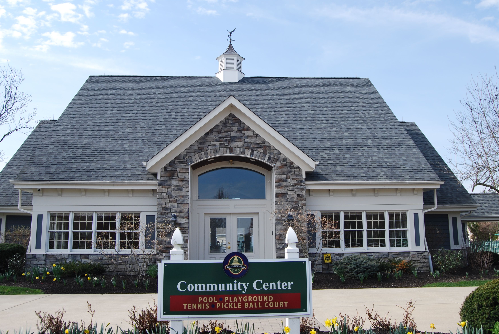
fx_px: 458
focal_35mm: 33
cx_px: 250
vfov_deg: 40.0
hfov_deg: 57.2
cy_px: 153
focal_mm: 20
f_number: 7.1
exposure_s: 1/200
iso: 100
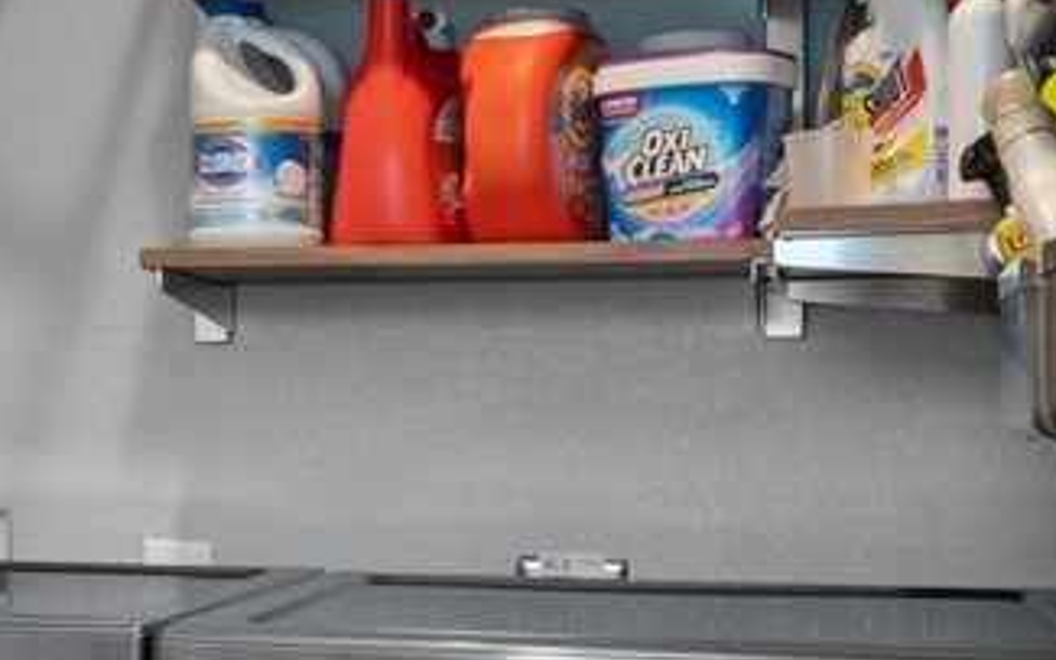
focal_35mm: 77
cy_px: 460
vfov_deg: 16.9
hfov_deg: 25.5
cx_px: -16
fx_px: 2207
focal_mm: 15
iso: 320
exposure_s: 1.5
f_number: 9.5
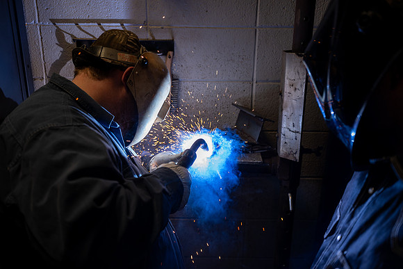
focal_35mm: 32
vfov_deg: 41.7
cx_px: 202
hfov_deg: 59.5
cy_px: 134
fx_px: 353
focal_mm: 31.5
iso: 200
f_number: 2.8
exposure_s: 1/250
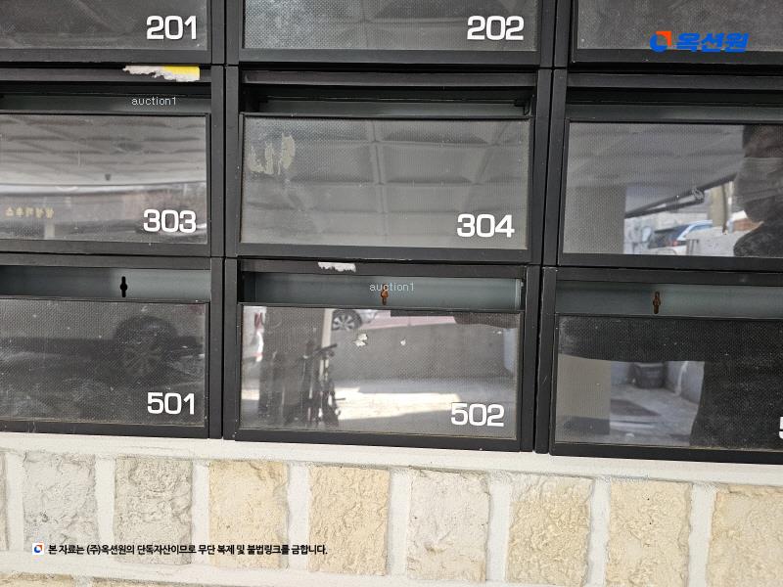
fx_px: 520
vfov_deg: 58.9
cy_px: 294
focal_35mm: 23
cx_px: 392
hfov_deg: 73.9
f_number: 1.7
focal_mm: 6.3
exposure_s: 1/240
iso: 500
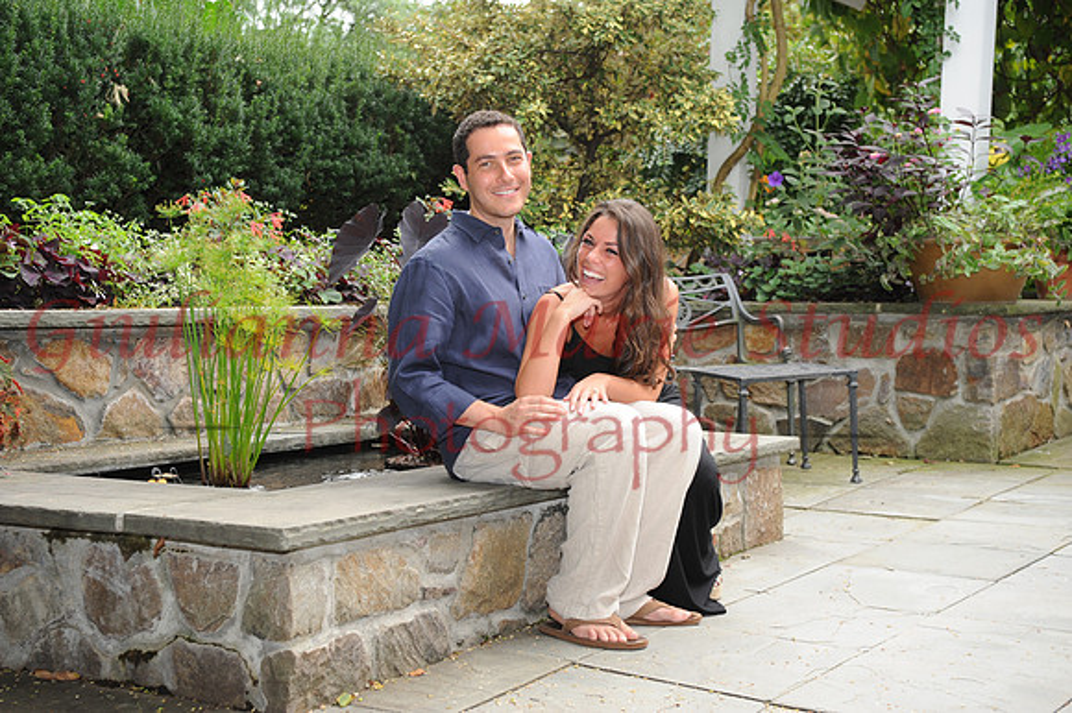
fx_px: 1637
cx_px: 536
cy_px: 356
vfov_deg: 24.6
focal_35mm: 55
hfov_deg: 36.3
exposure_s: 1/80
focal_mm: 55
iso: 500
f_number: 6.3
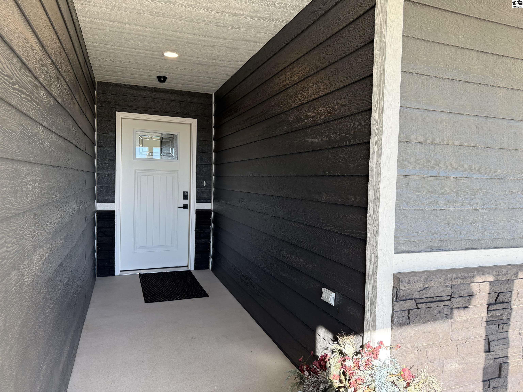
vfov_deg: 56.8
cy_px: 196
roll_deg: -2.1
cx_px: 262
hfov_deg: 71.6
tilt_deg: -2.2
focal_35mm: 24
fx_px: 363
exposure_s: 1/532
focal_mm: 6.76
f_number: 1.78
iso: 100
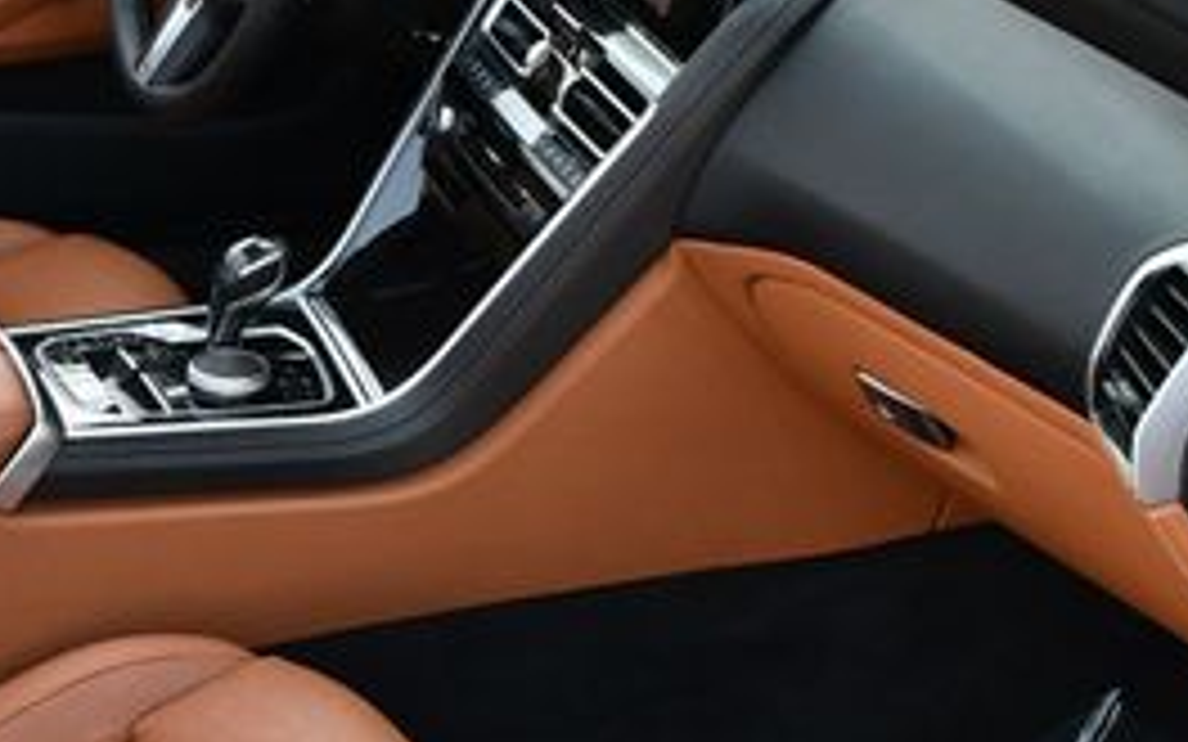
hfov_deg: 22.8
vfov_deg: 14.6
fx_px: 2882
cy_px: 598
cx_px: 166
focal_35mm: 89
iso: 400
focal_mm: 18
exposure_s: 1/250
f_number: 5.6
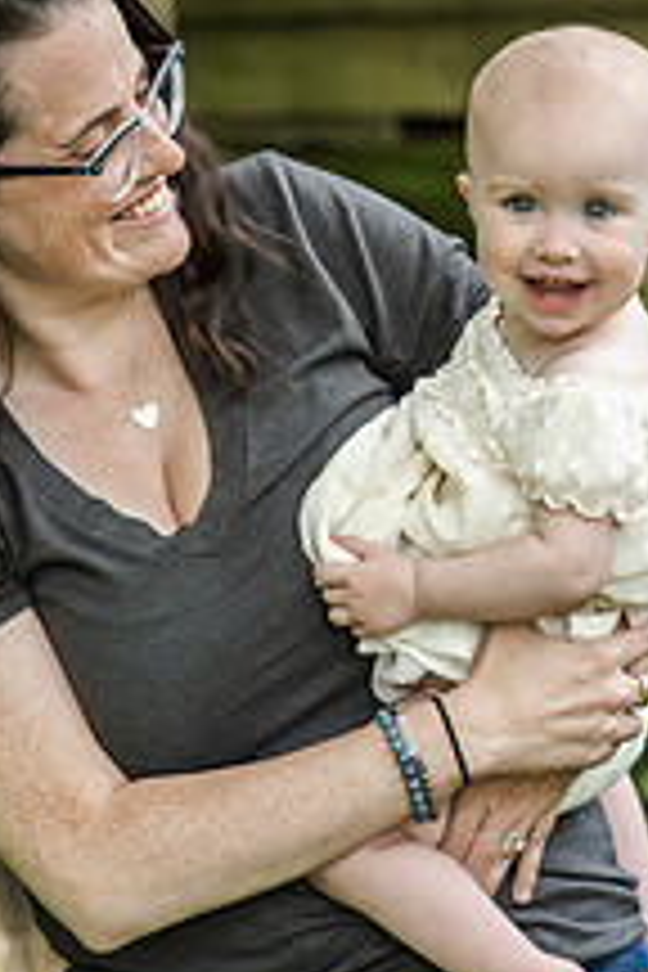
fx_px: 4779
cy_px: 288
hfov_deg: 7.8
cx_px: 356
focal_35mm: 177
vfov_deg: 11.6
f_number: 3.5
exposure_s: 1/1250
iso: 800
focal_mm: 85
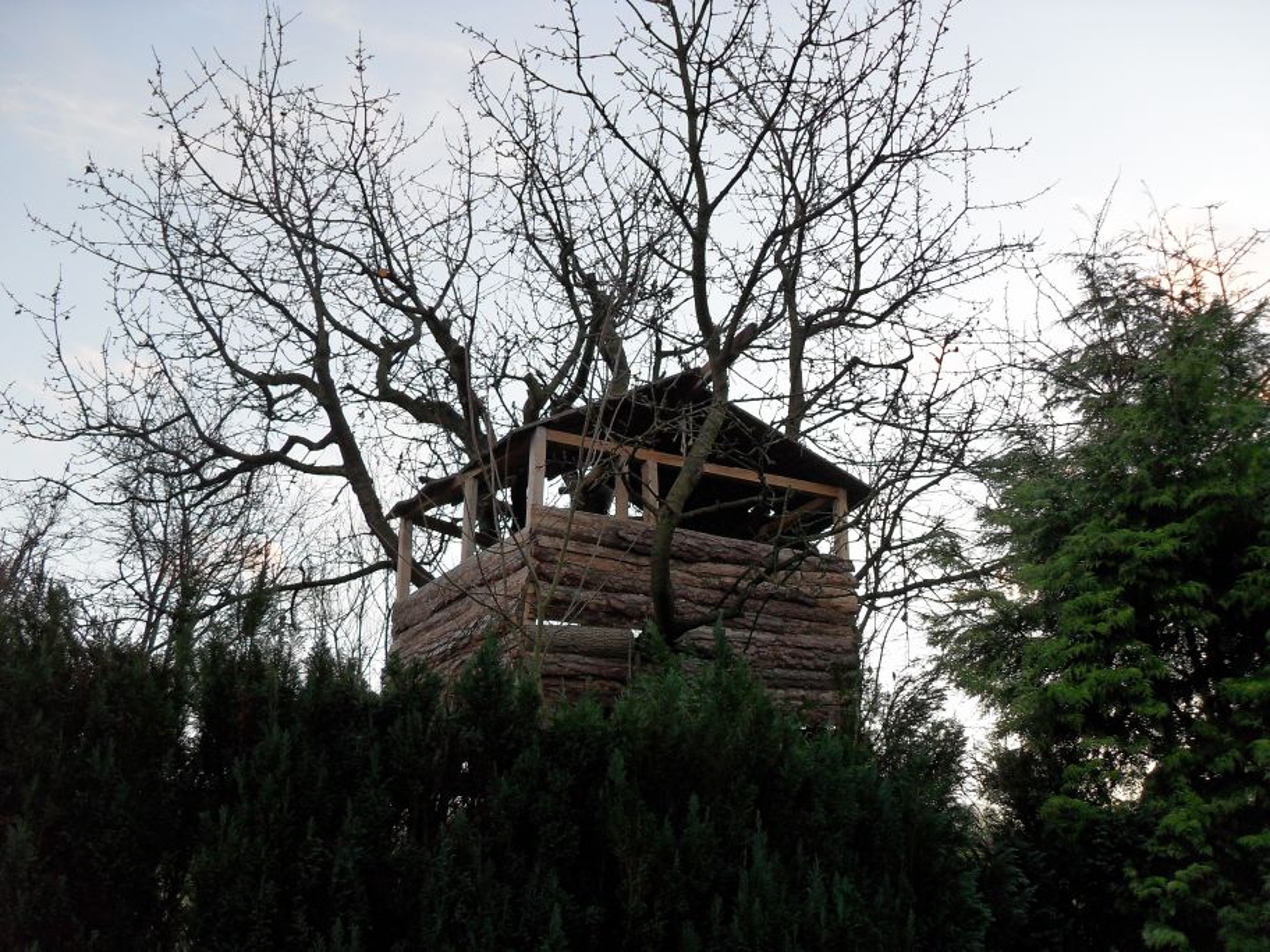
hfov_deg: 52.6
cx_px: 635
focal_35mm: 35
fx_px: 1284
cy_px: 476
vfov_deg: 40.7
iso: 100
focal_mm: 6.2
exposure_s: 1/90
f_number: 2.8
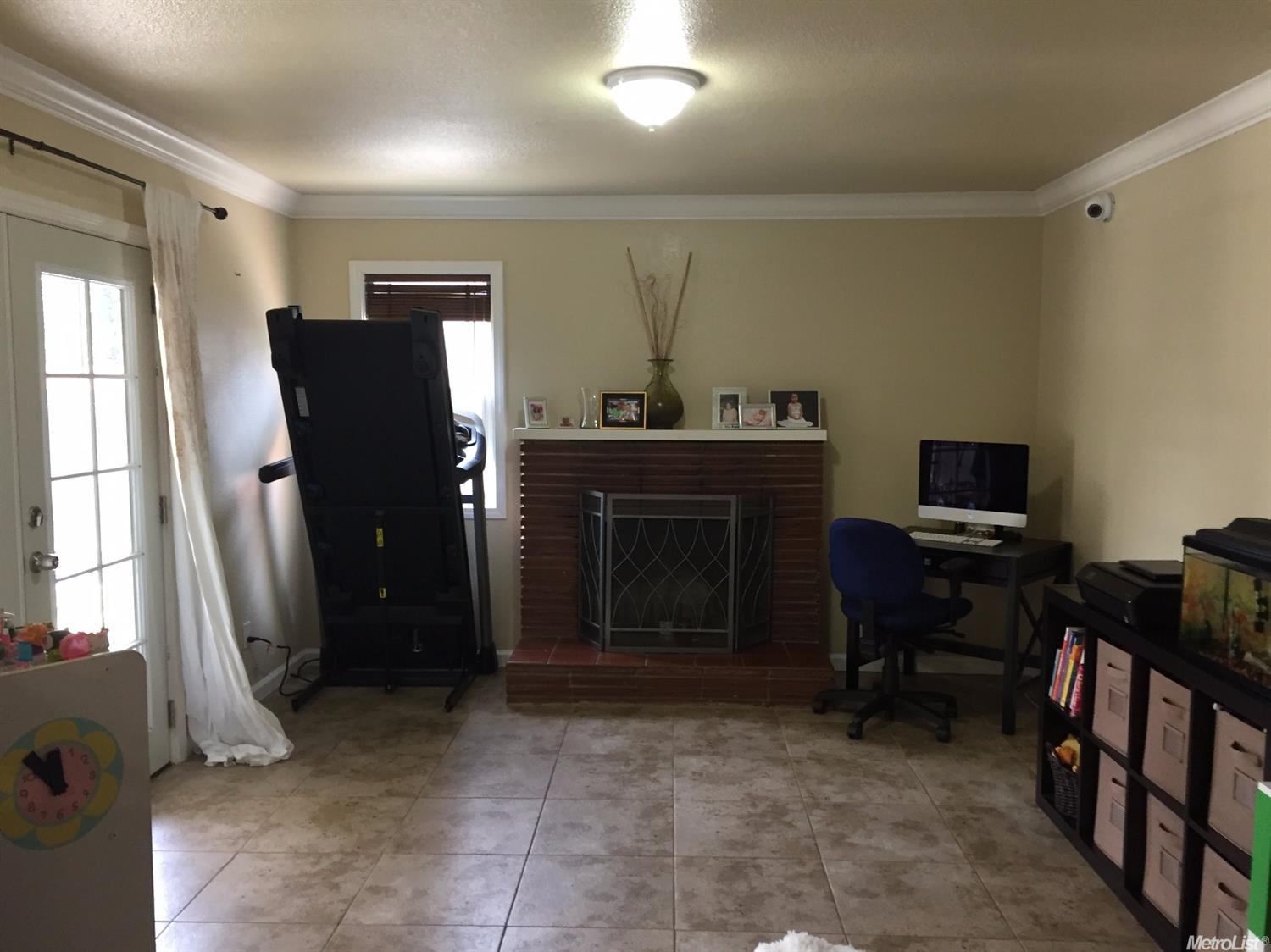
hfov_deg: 61.7
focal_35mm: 29
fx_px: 1064
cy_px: 476
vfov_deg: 48.2
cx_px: 636
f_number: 2.2
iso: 125
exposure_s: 1/30
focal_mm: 4.15
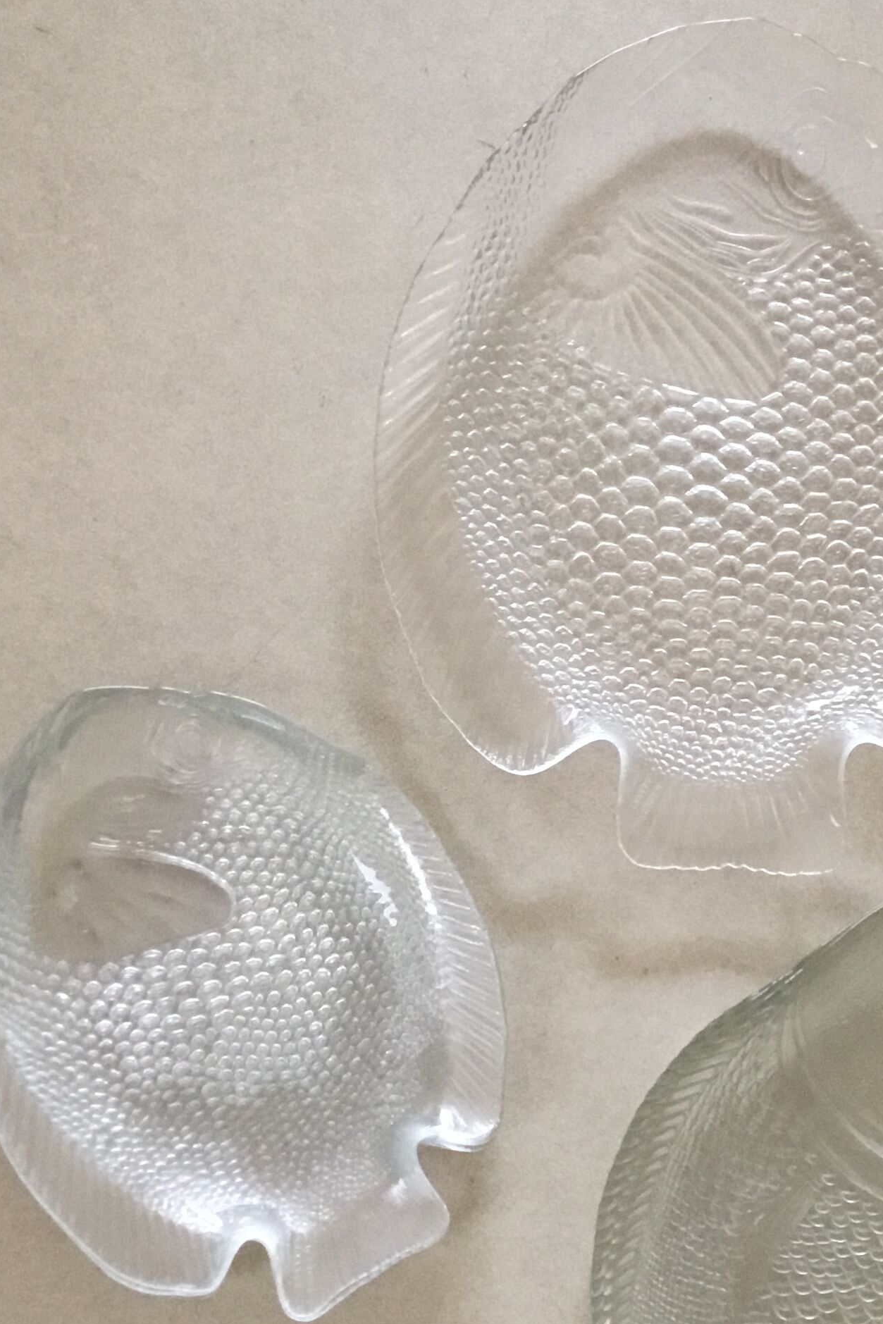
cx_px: 622
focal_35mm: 56
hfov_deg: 24.0
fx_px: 2060
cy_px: 877
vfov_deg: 35.3
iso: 160
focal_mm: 3.3
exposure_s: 1/33
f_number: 2.4
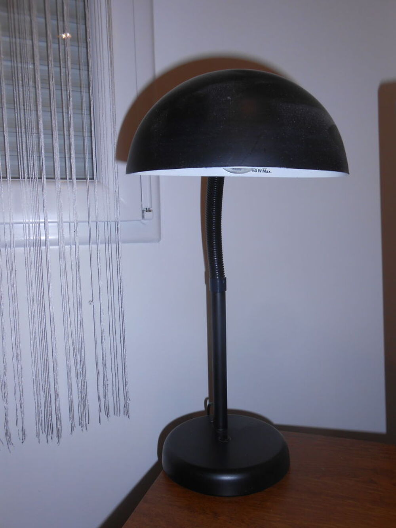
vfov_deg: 67.3
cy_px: 264
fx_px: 397
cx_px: 198
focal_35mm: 26
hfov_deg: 53.1
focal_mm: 4.6
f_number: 3.5
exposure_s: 1/25
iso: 80
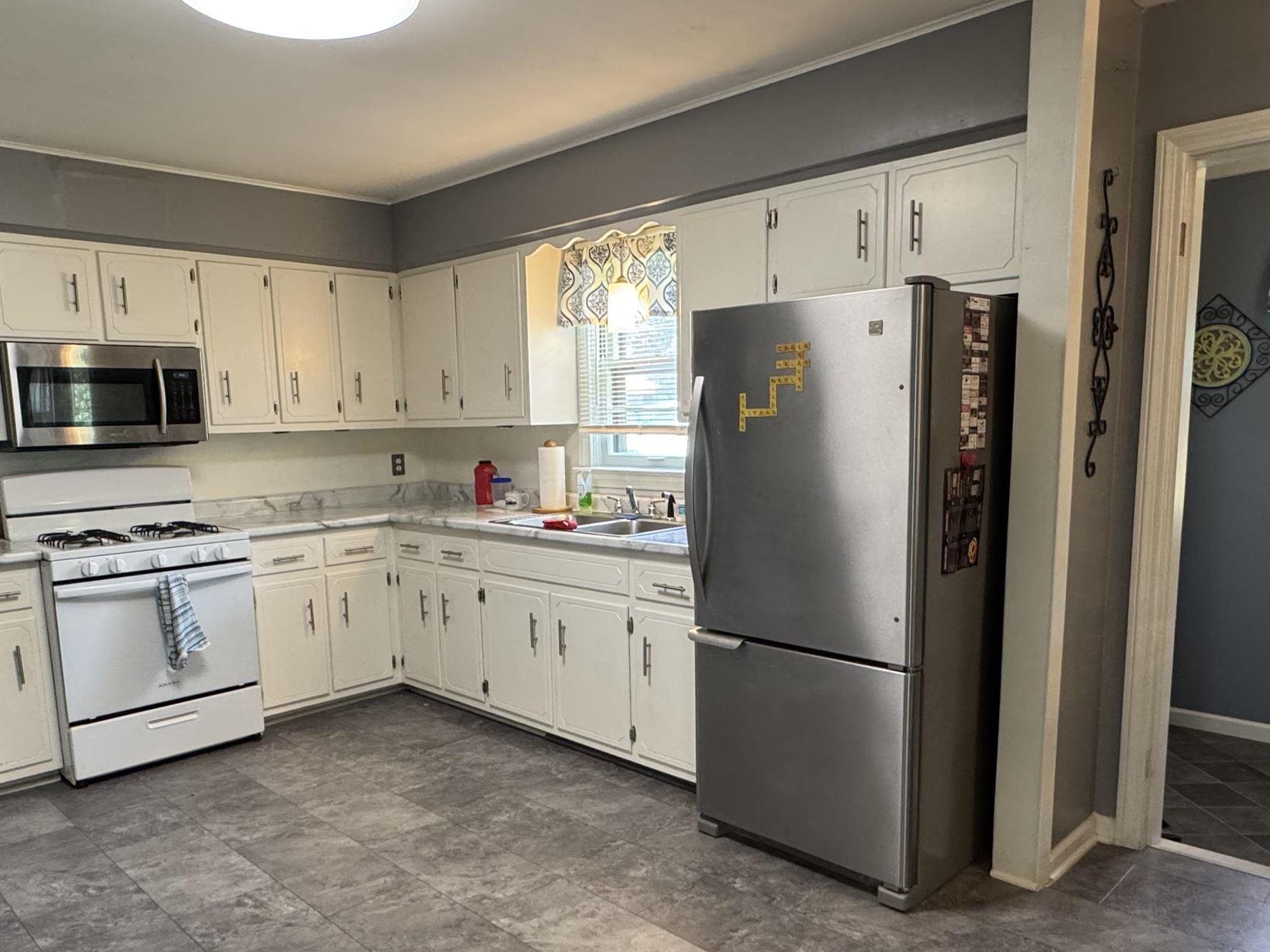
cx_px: 594
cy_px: 560
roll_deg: +0.9
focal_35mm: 26
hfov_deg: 67.2
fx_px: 954
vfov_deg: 52.8
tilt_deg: -9.3
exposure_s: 1/60
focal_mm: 2.22
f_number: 2.2
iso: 320
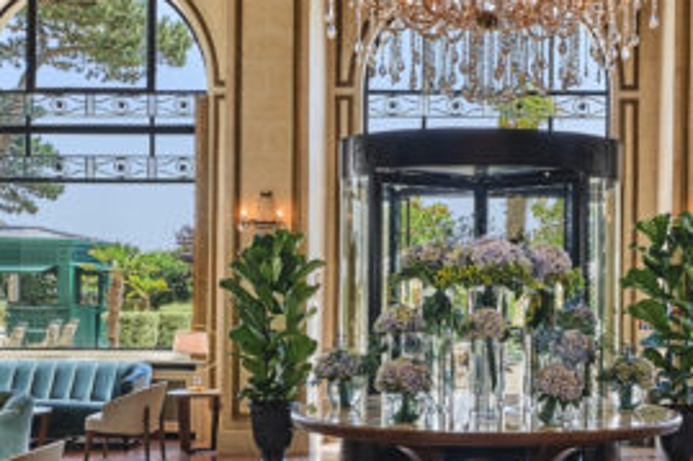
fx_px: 1173
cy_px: 287
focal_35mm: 61
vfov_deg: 22.2
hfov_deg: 32.5
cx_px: 492
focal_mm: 16
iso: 100
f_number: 9
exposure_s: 1/6
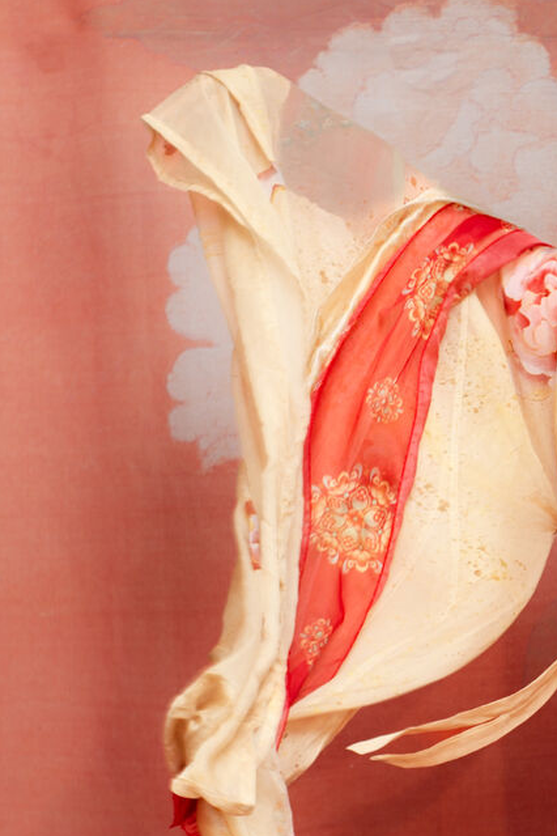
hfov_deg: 9.7
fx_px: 3202
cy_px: 513
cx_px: 751
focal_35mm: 138
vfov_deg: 14.9
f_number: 2.8
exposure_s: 1/160
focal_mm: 50
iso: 100
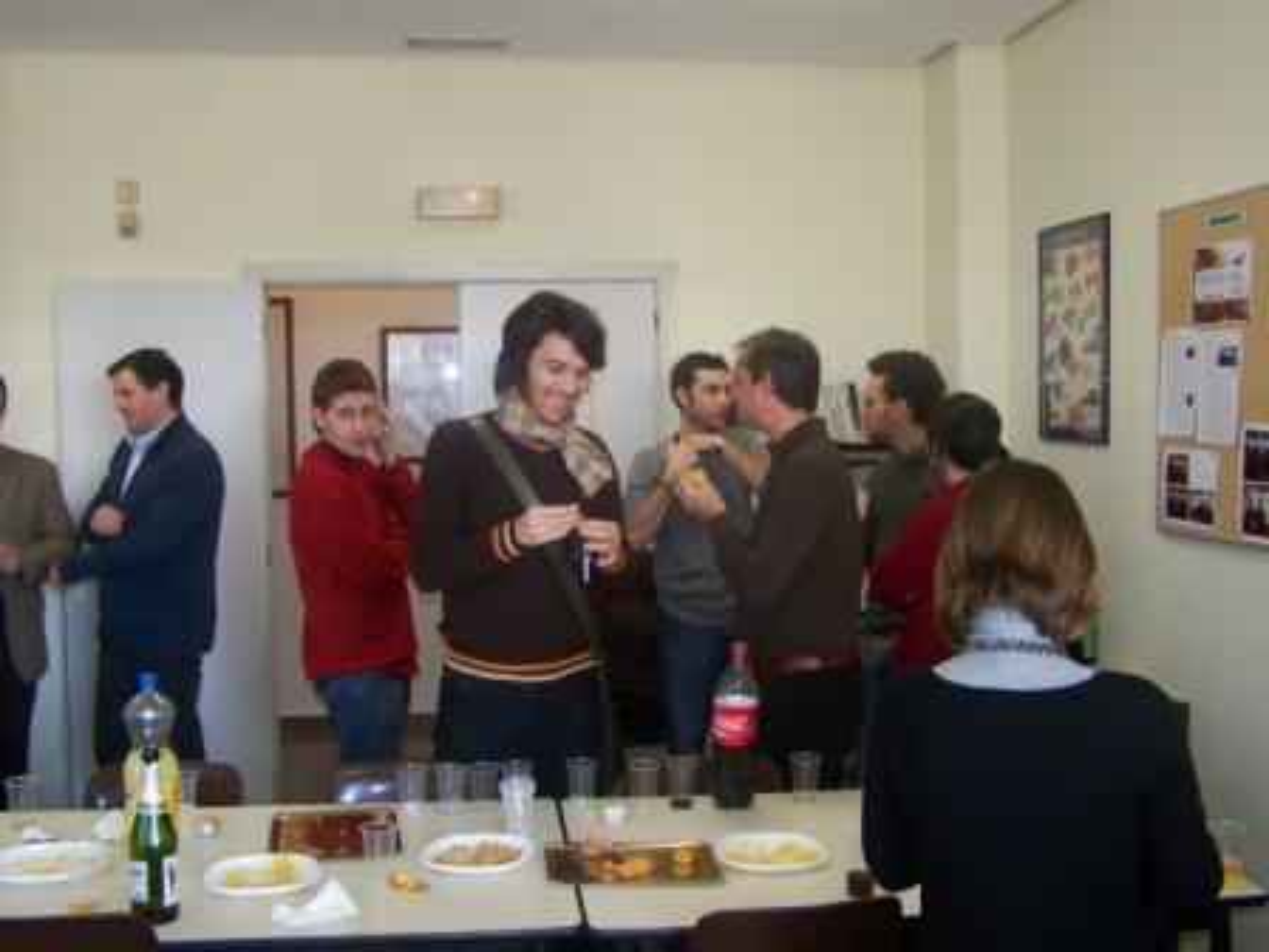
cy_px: 476
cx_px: 634
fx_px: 1503
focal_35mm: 41
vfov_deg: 35.1
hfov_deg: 45.8
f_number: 2.8
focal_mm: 6.7
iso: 200
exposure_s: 1/60
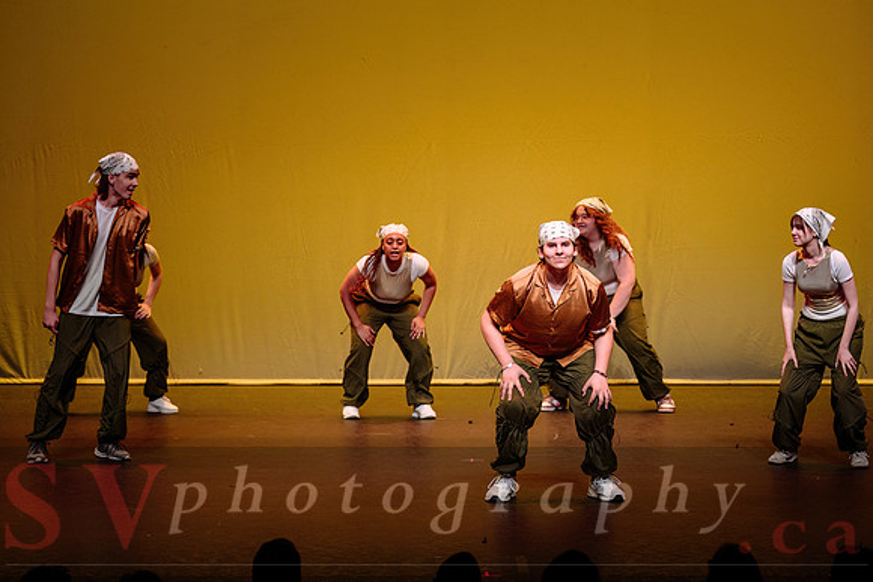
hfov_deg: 15.9
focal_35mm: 129
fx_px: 3123
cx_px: 453
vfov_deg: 10.7
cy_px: 302
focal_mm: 110
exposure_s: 1/500
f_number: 3.2
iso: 1250
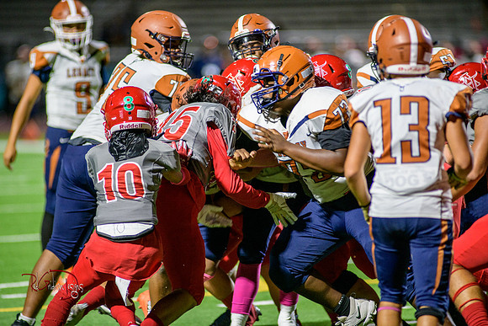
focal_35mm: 300
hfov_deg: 6.9
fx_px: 4067
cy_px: 163
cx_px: 244
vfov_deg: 4.6
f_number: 2.8
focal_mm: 300
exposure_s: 1/500
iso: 2000
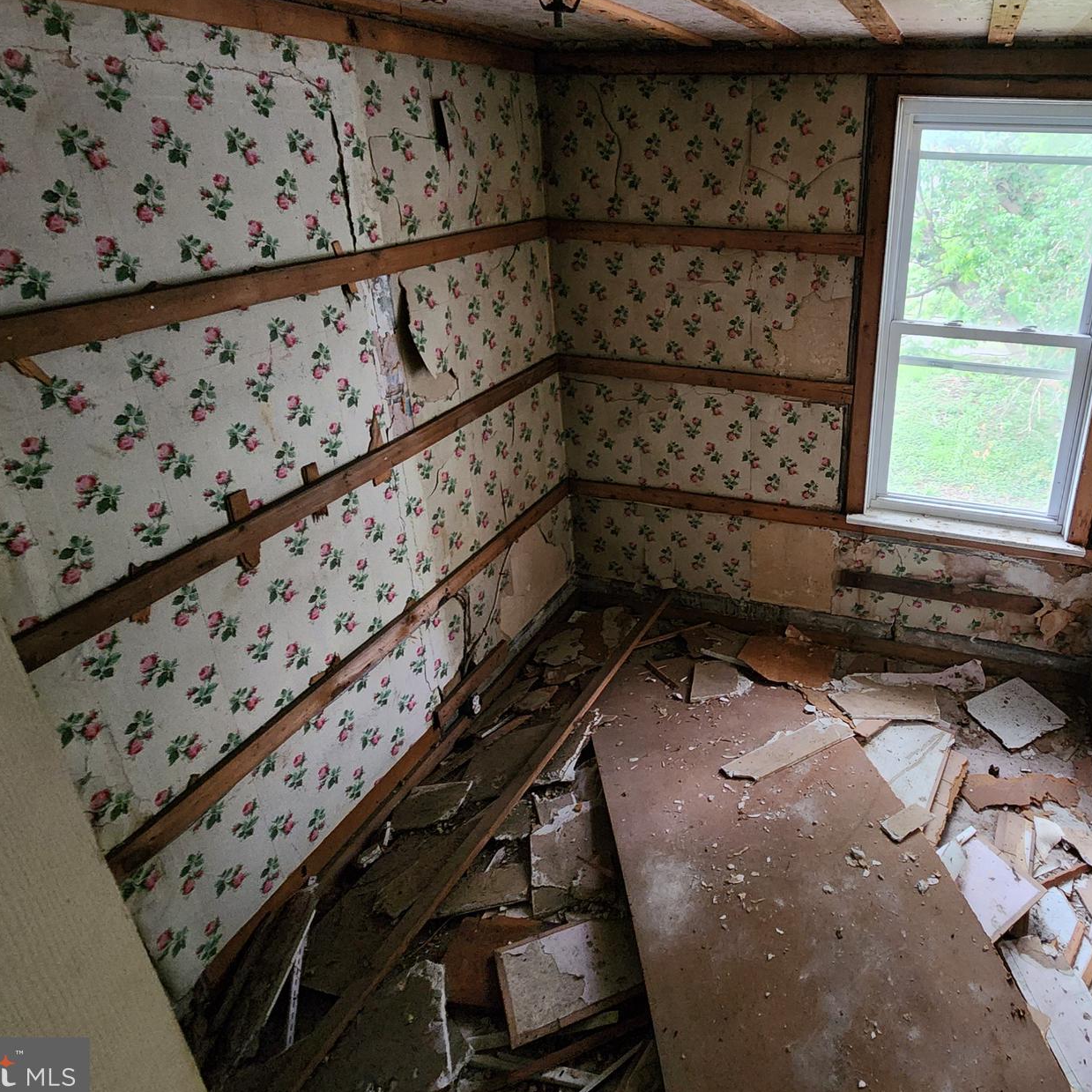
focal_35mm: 19
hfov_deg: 74.0
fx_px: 678
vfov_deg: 76.7
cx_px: 772
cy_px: 433
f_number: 2.2
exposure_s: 1/24
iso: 640
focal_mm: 2.2
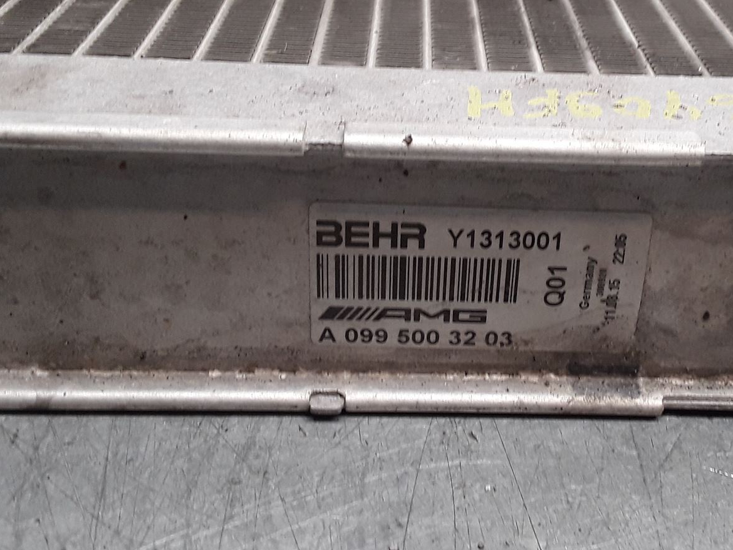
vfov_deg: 29.7
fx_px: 1038
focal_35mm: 49
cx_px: 458
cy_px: 240
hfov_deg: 38.7
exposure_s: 1/50
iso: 40
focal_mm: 2.91
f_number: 1.9
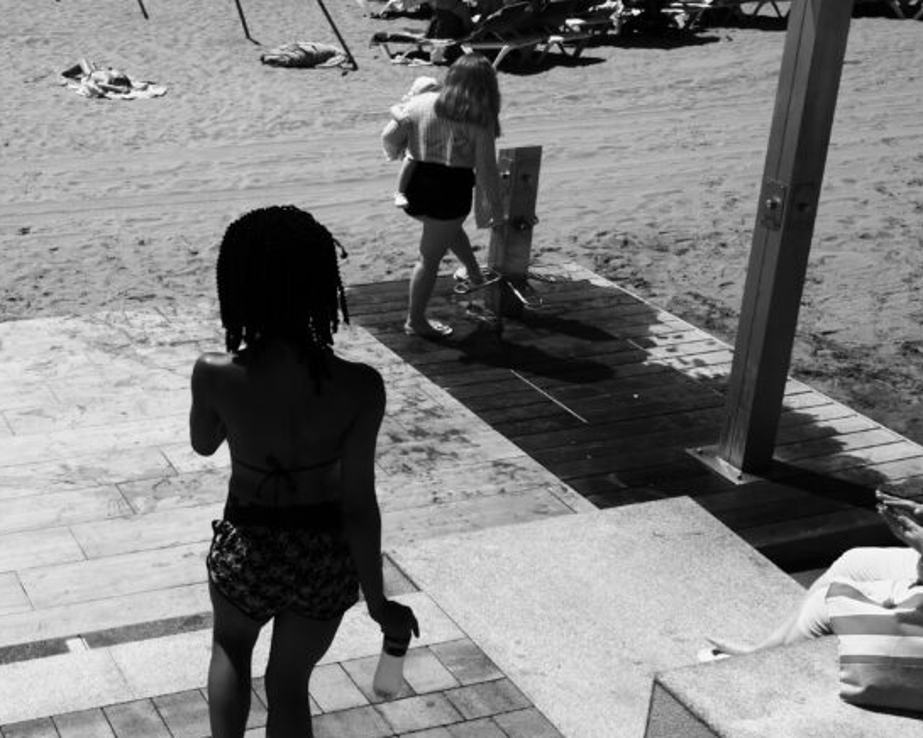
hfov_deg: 32.9
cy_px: 365
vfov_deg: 27.6
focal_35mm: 55
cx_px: 144
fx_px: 1502
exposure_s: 1/800
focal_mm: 15
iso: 200
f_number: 8
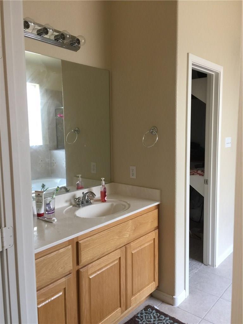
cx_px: 122
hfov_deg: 48.2
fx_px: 271
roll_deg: +0.6
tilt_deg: -5.3
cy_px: 162
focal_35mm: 29
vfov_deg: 61.7
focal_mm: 4.15
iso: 50
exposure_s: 1/15
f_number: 2.2
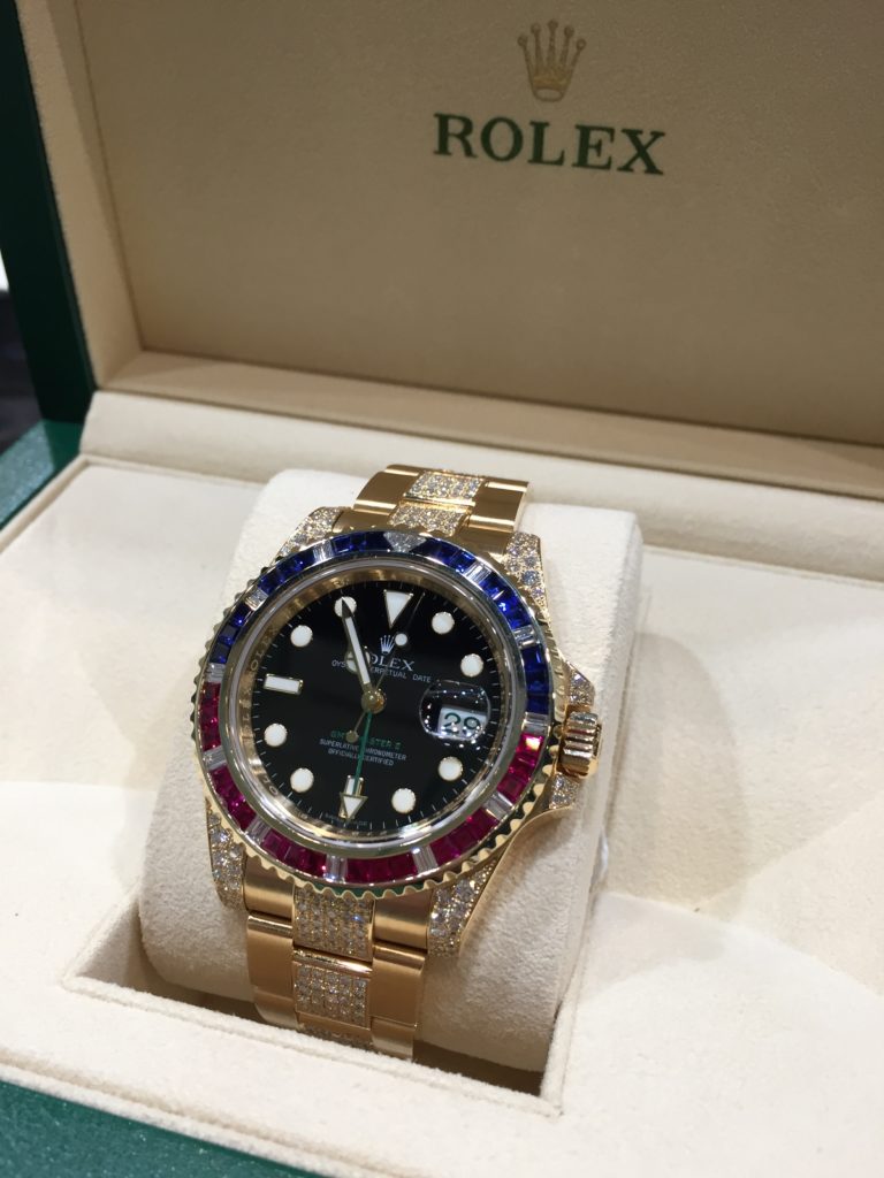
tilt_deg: -37.1
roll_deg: -1.7
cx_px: 442
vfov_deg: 61.7
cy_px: 589
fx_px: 987
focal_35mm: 29
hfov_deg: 48.2
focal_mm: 4.15
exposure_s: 1/33
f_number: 2.2
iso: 40
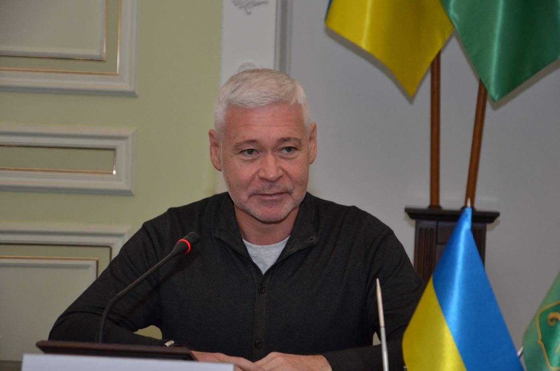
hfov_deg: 18.2
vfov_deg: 12.1
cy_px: 186
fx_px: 1746
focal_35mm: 112
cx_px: 280
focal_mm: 75
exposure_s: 1/250
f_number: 5.3
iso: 800
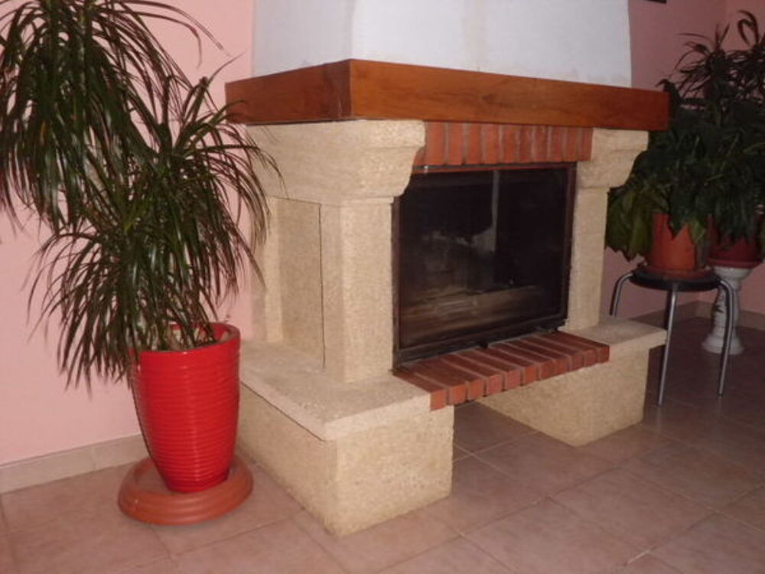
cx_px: 382
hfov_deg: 58.4
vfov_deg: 45.4
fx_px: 685
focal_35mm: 31
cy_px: 287
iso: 200
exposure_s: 1/60
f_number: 2.9
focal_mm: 5.5
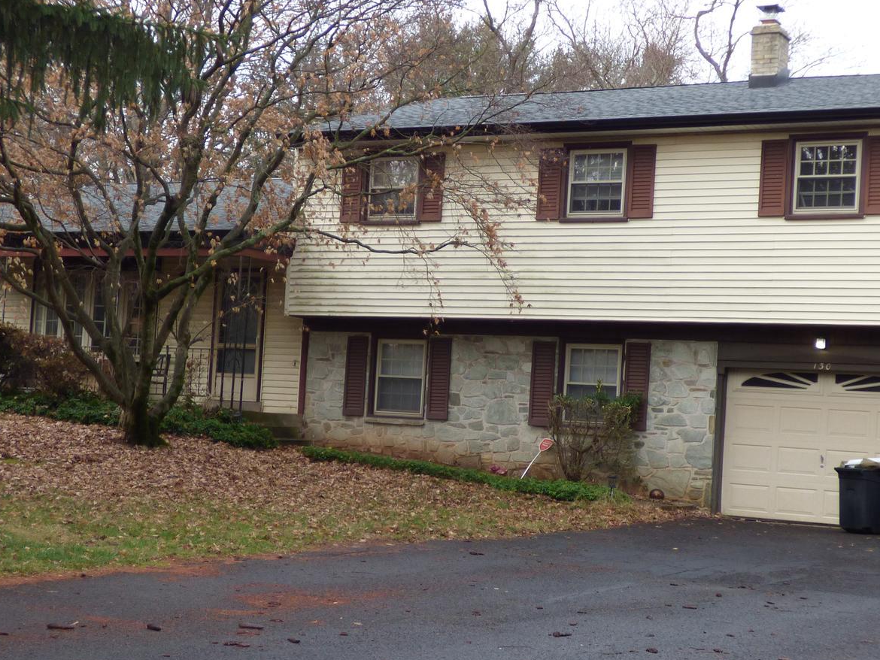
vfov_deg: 23.3
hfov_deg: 30.7
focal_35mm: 63
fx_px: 1602
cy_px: 380
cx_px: 471
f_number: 3.4
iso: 100
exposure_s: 1/125
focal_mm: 6.18
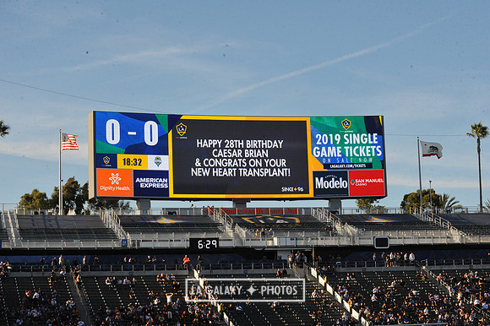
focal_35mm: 86
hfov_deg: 23.7
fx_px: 1170
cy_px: 163
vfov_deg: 15.9
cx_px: 245
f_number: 16
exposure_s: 1/1000
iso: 1600
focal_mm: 86
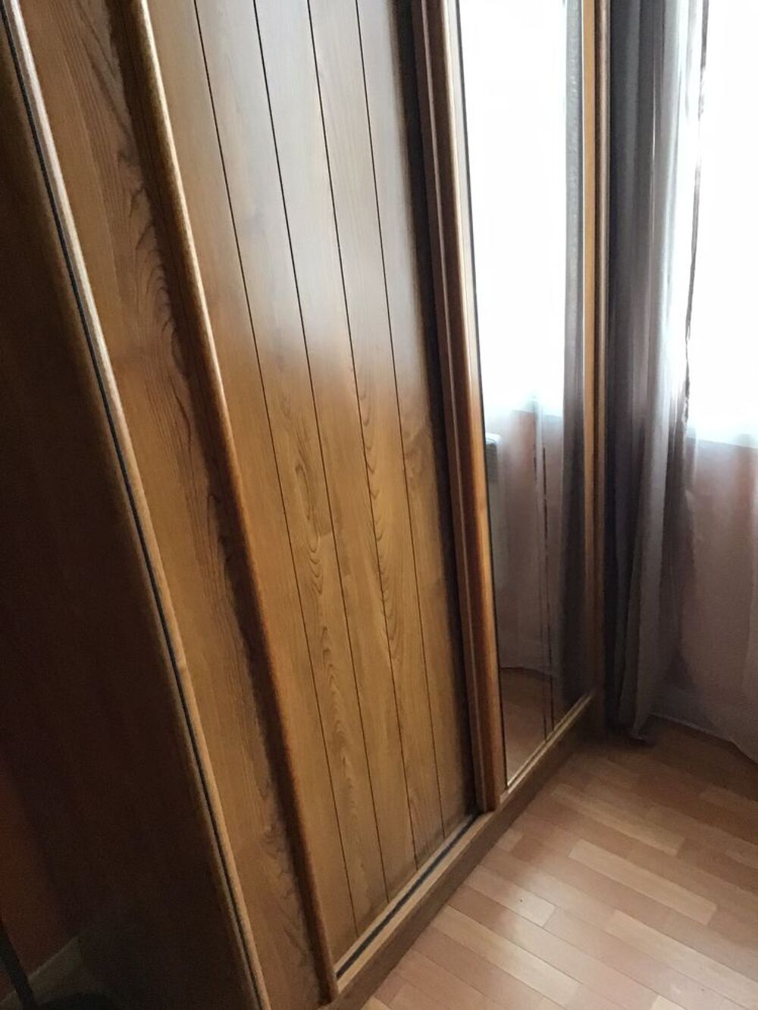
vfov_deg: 58.3
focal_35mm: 31
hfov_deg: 45.4
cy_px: 505
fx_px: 905
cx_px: 379
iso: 200
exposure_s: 1/25
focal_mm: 3.3
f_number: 2.4
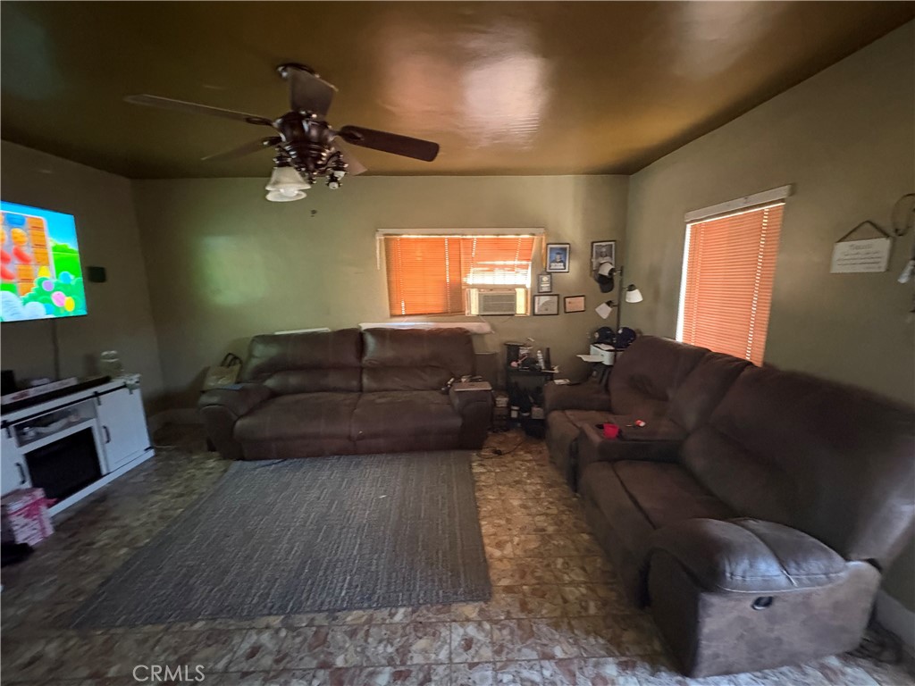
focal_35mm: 14
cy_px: 343
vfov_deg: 85.7
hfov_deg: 102.1
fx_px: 370
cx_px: 458
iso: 1000
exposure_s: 1/30
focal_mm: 2.22
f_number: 2.2
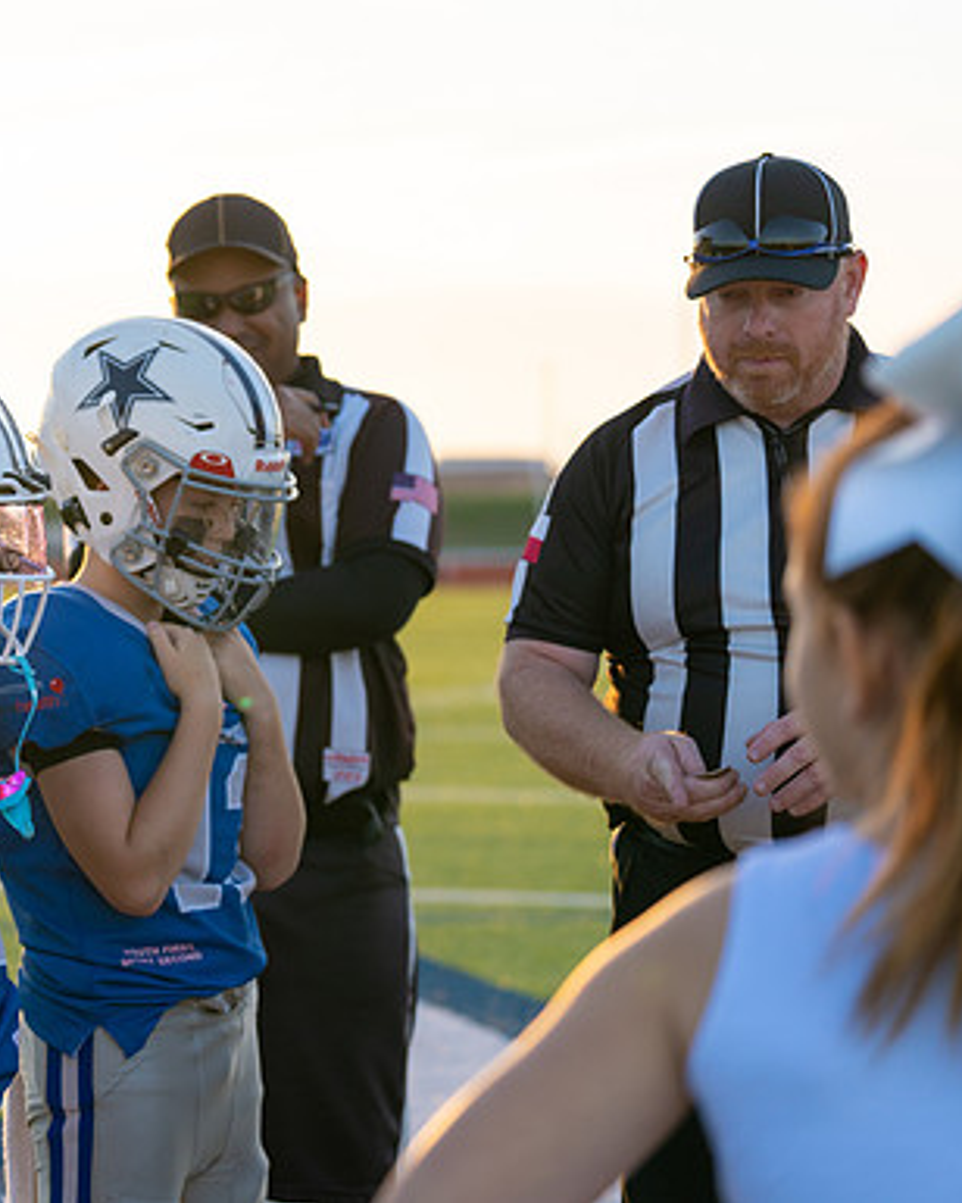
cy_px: 602
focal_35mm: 99
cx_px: 75
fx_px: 3523
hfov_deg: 15.3
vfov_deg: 19.4
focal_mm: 70
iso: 200
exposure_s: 1/1000
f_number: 2.8
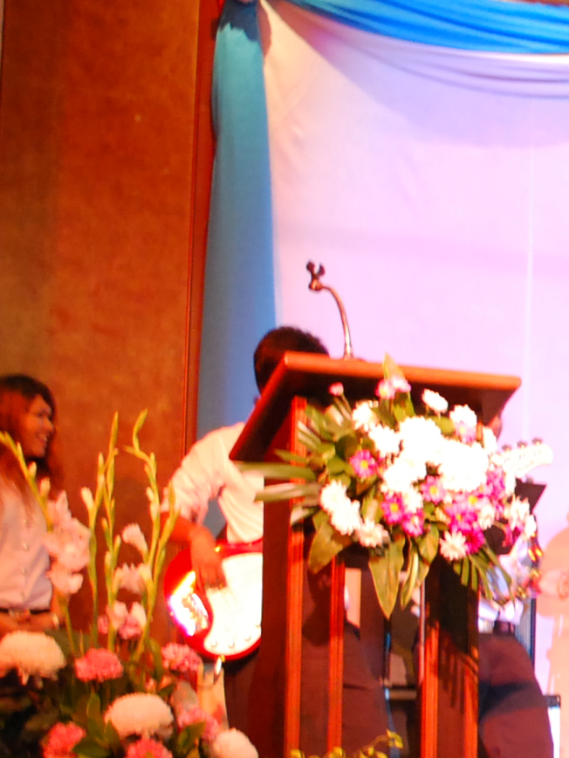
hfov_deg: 12.3
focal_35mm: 106
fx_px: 2323
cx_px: 1143
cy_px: 606
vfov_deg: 18.4
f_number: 4
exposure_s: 1/10
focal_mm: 22
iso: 800
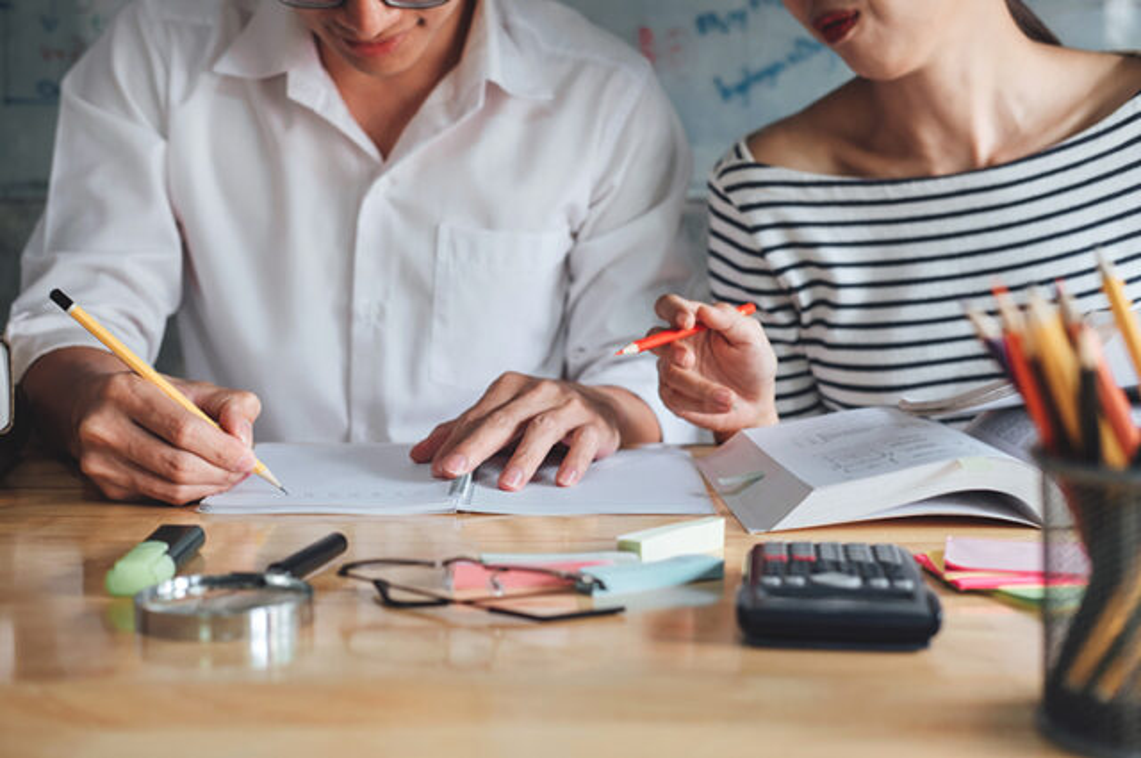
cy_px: 379
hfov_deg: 37.6
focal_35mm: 53
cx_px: 570
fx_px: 1678
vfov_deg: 25.5
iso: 400
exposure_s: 1/80
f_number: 2.8
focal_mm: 35
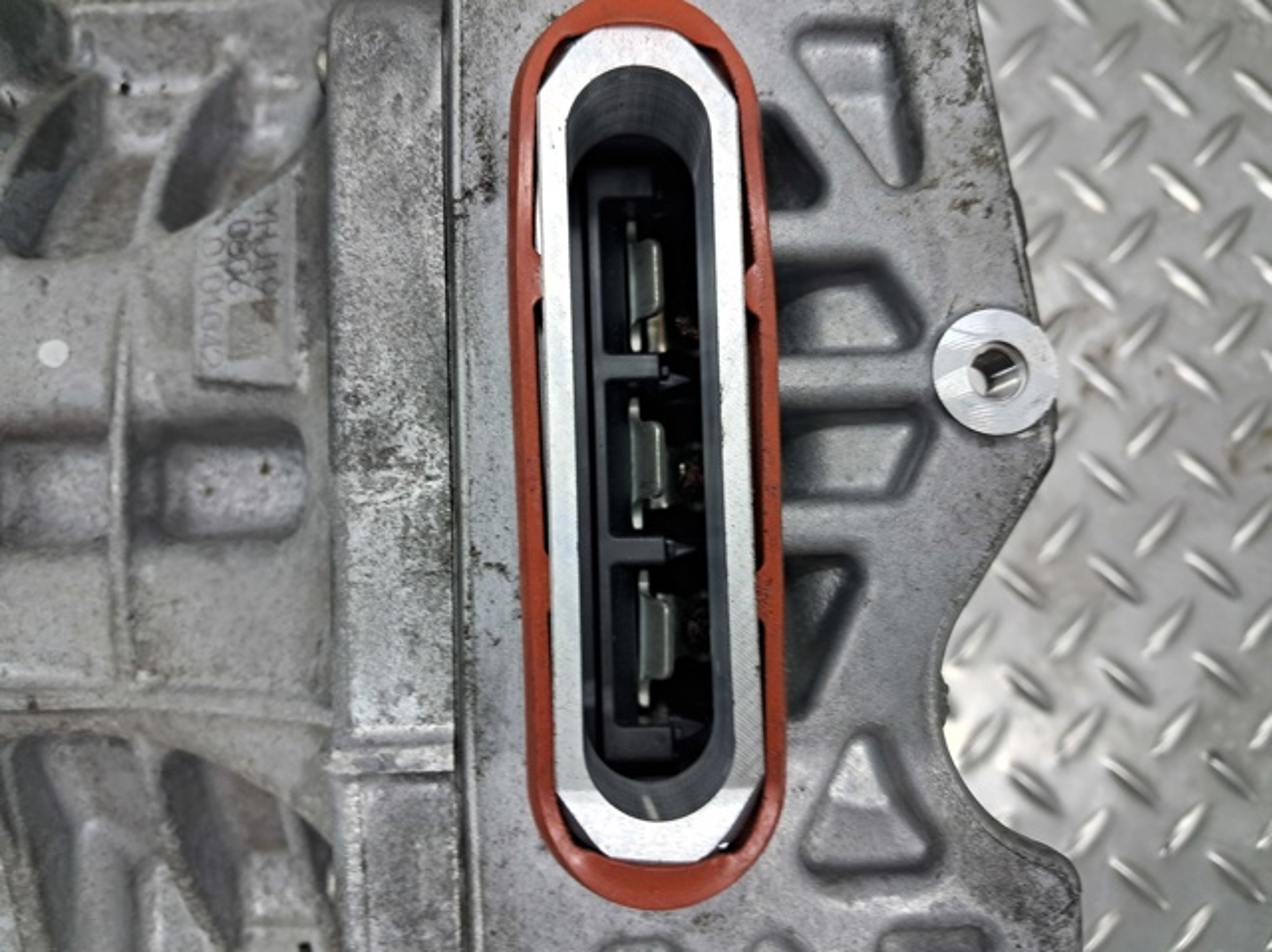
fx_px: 991
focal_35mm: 27
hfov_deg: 65.4
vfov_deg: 51.3
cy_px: 476
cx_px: 636
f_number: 1.8
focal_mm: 4
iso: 64
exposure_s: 1/50
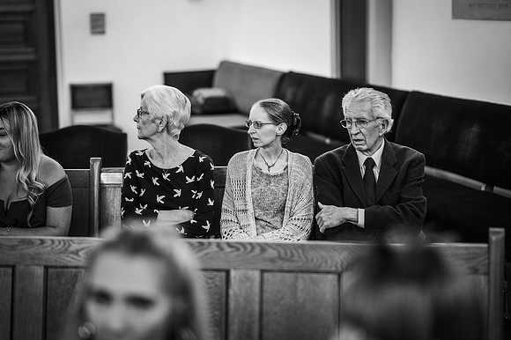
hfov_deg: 23.9
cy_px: 170
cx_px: 256
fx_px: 1206
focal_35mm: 85
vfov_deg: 16.1
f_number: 1.8
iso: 2000
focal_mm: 85
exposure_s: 1/200
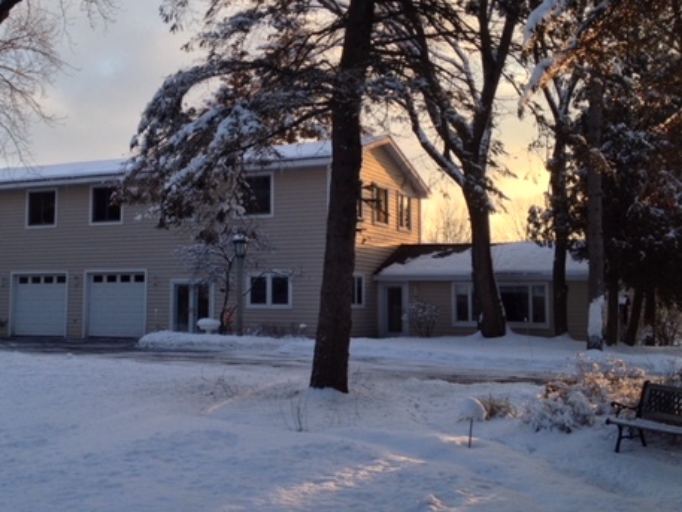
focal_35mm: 49
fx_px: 966
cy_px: 224
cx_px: 249
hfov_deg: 38.6
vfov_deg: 29.7
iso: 50
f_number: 2.4
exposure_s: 1/354
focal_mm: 4.28
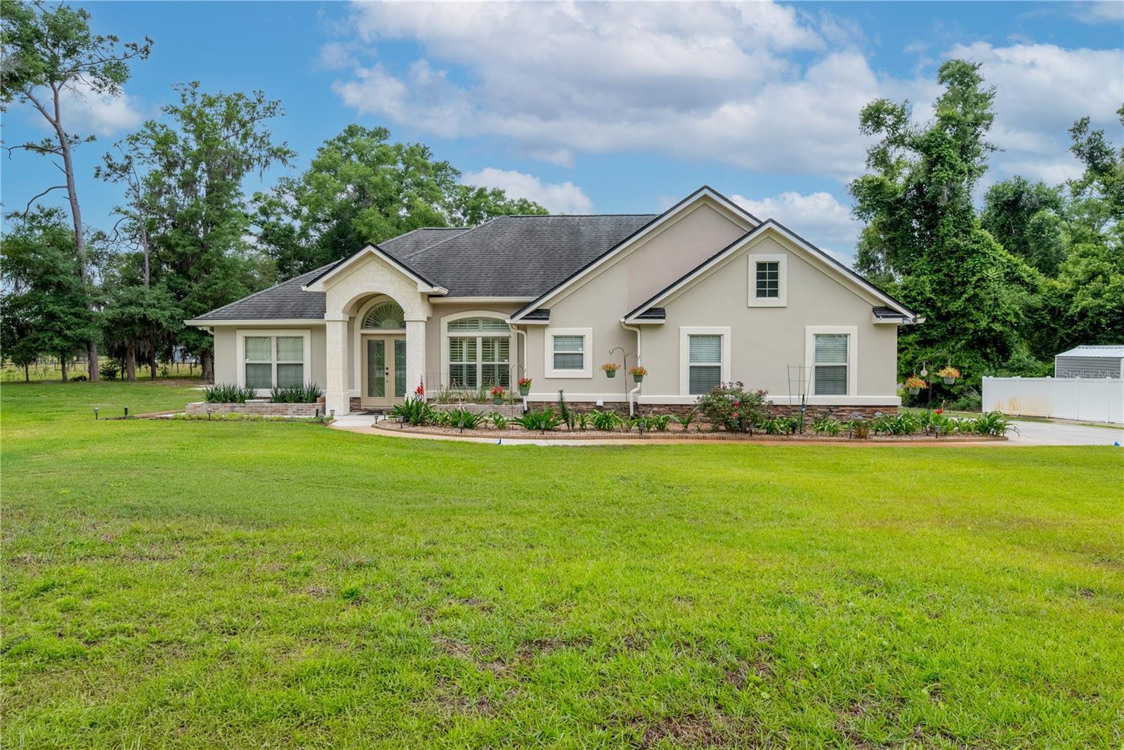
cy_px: 375
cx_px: 562
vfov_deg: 57.2
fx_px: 687
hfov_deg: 78.6
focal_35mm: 22
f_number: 8
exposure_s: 1/2000
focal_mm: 22
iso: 400
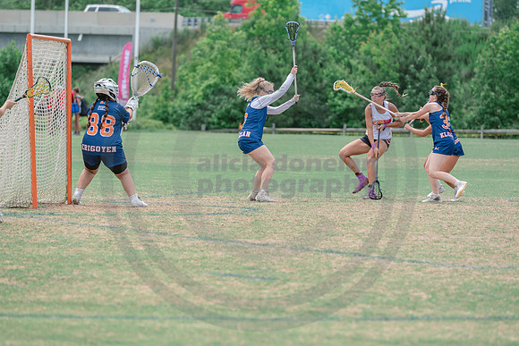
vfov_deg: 6.9
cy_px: 173
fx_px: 2884
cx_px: 260
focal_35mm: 200
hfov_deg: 10.3
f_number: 4.5
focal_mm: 200
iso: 250
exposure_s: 1/1250
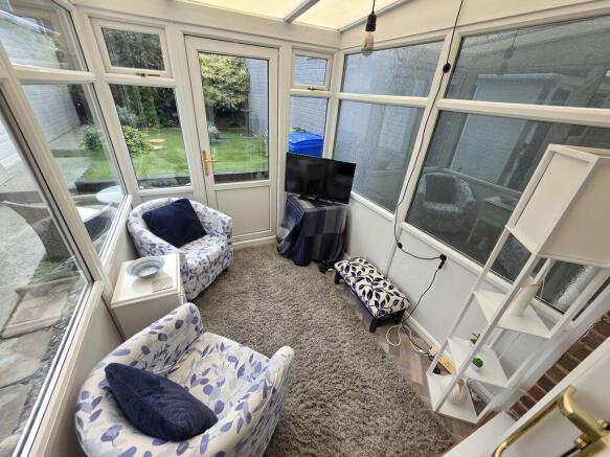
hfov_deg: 106.2
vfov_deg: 89.9
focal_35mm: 13
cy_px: 228
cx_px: 305
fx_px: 229
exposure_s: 1/458
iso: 40
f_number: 1.9
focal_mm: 2.2
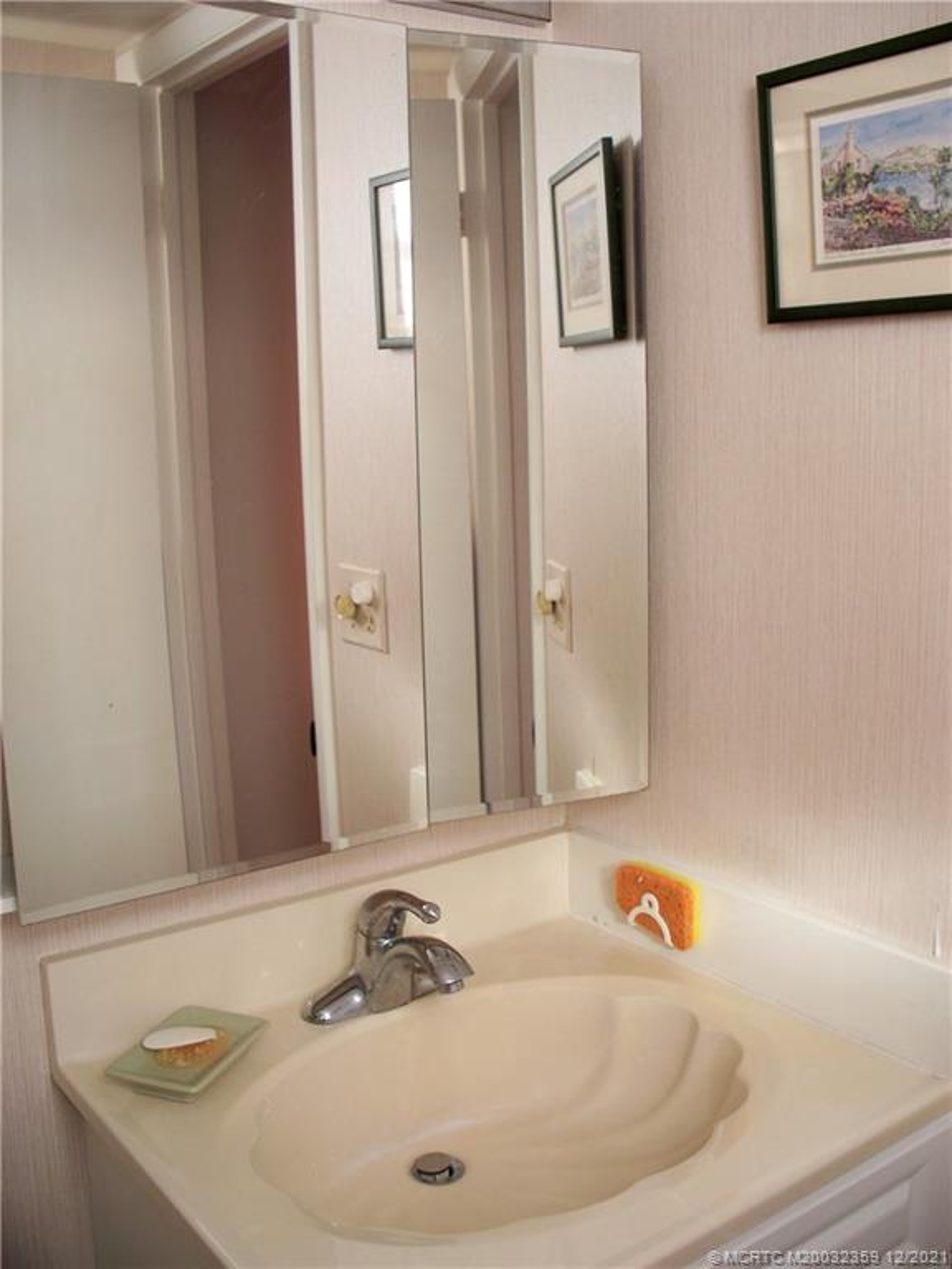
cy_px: 634
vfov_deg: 52.6
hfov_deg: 40.7
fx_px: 1283
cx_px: 476
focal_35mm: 35
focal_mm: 7.54
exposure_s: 1/40
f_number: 2.8
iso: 80
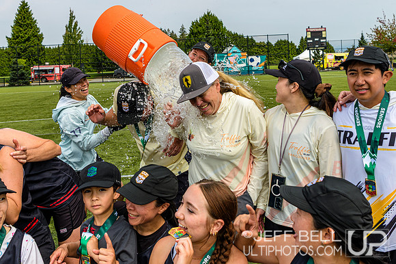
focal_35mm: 41
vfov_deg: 32.5
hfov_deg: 47.8
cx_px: 173
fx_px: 446
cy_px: 75
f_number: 5.6
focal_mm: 24
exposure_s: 1/800
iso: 125
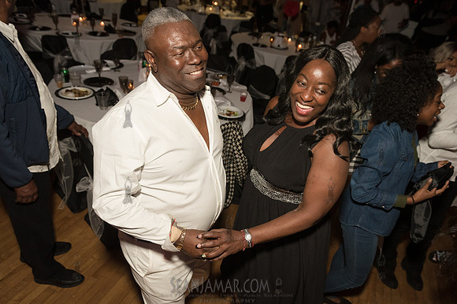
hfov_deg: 67.8
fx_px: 339
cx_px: 254
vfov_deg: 48.3
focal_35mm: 27
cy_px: 169
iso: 2000
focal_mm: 24
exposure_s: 1/320
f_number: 3.5
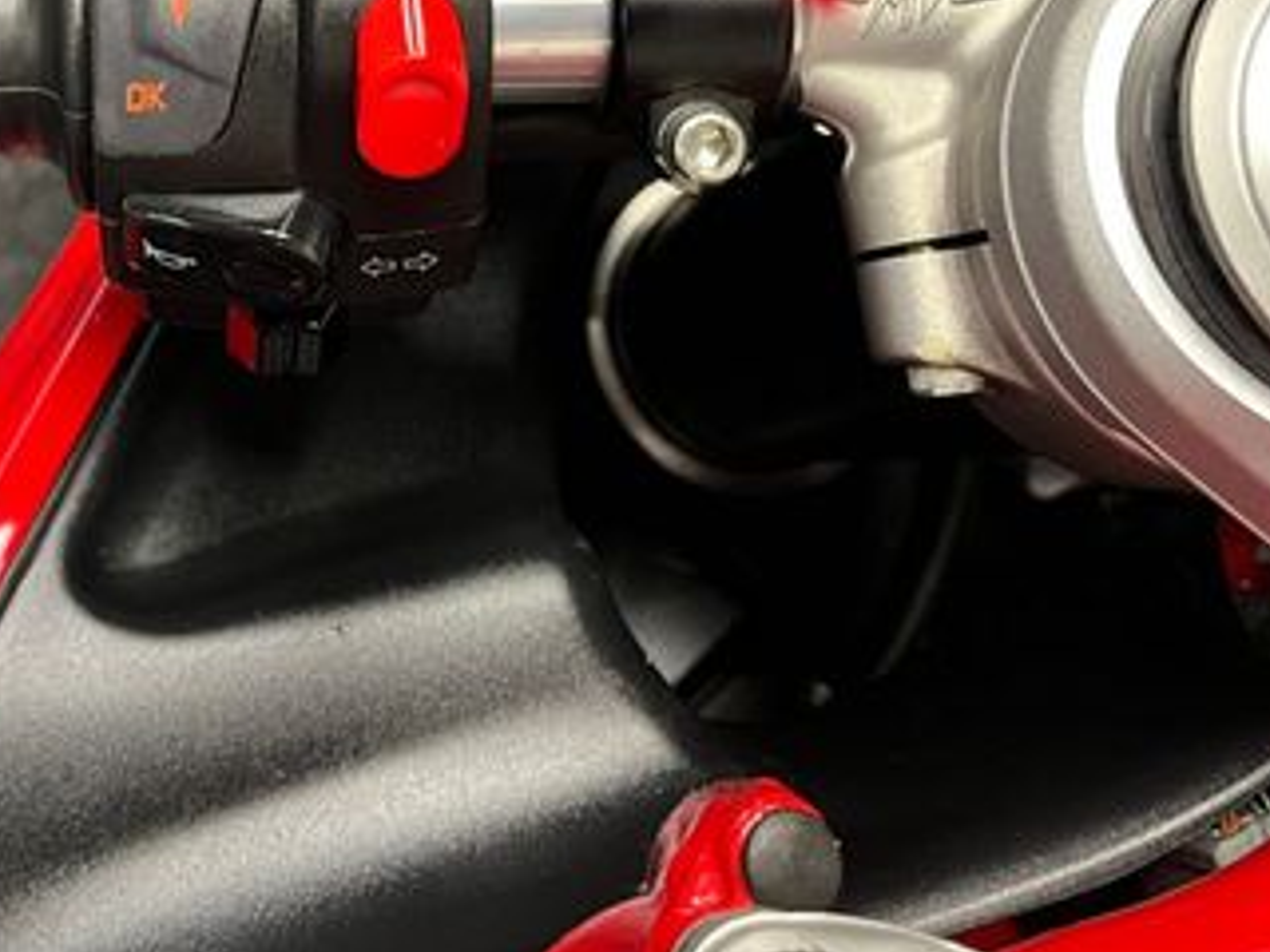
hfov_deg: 35.6
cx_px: 254
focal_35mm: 52
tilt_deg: -51.2
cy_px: 40
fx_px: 1908
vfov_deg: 26.8
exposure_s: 1/50
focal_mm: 5.1
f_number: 1.6
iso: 400
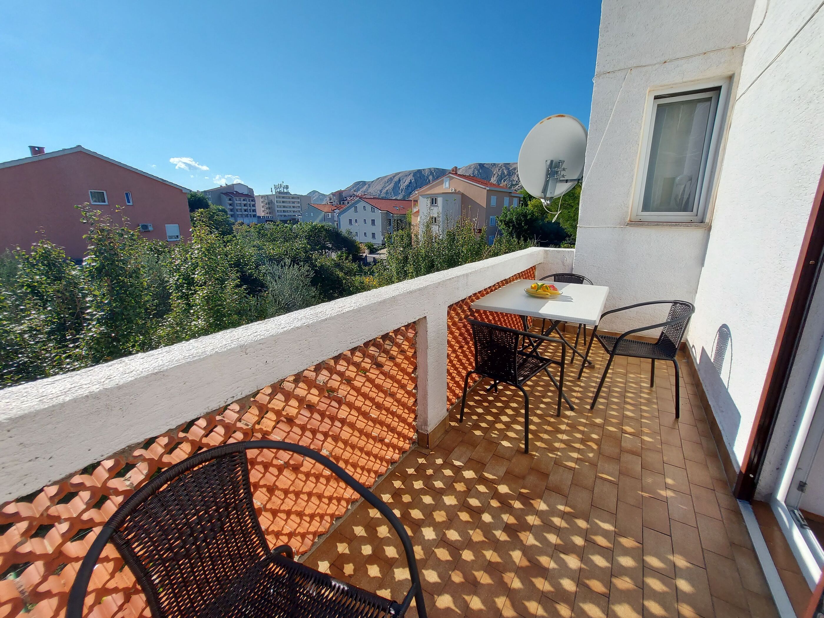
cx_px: 412
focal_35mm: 13
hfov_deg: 106.2
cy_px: 309
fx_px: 309
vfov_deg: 89.9
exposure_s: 1/2117
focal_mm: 1.74
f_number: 2.2
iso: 50
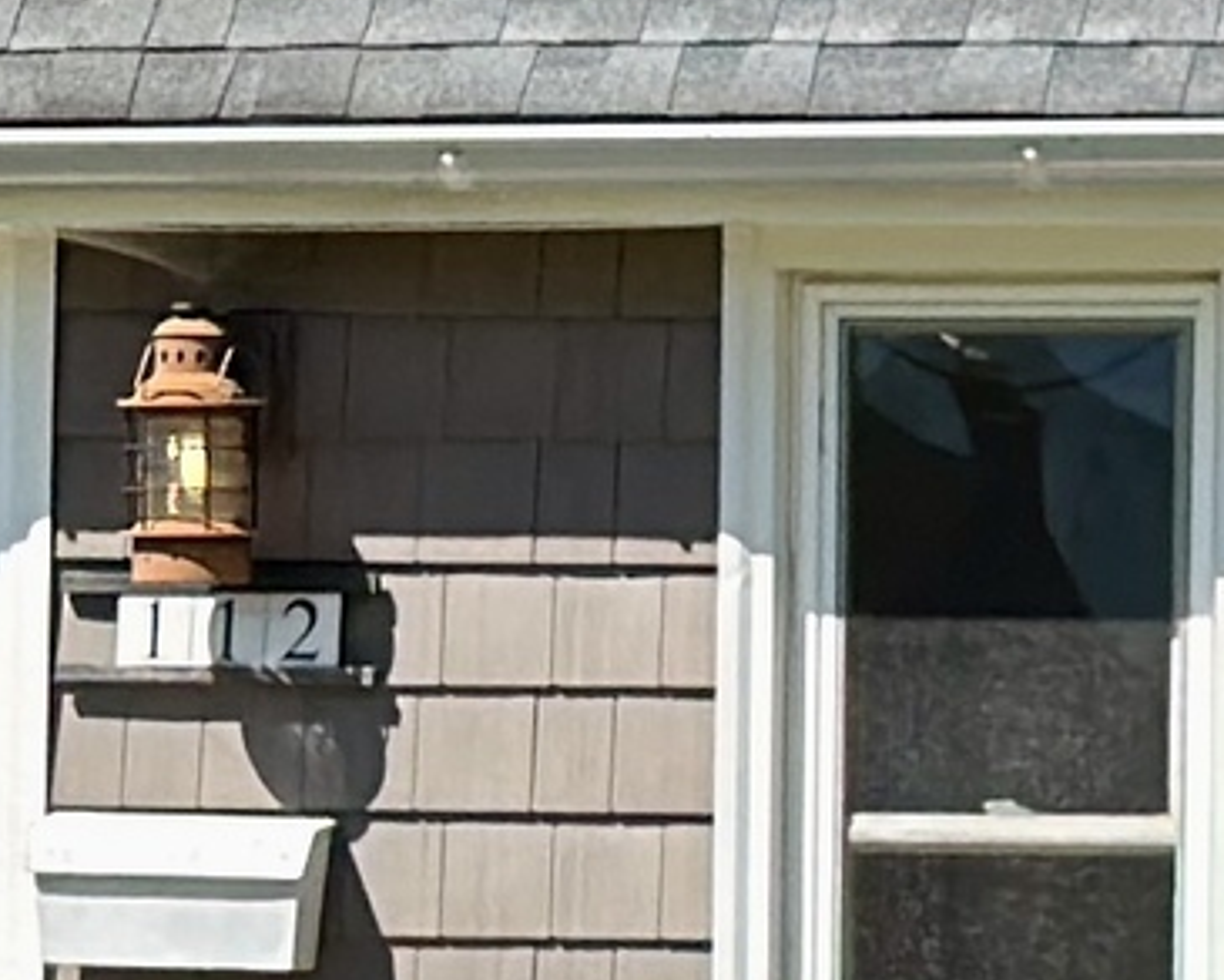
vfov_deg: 5.7
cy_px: -101
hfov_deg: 7.1
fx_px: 9817
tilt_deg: +2.9
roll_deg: -1.1
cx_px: 429
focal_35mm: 271
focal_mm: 6.76
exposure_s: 1/4545
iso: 64
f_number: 1.78
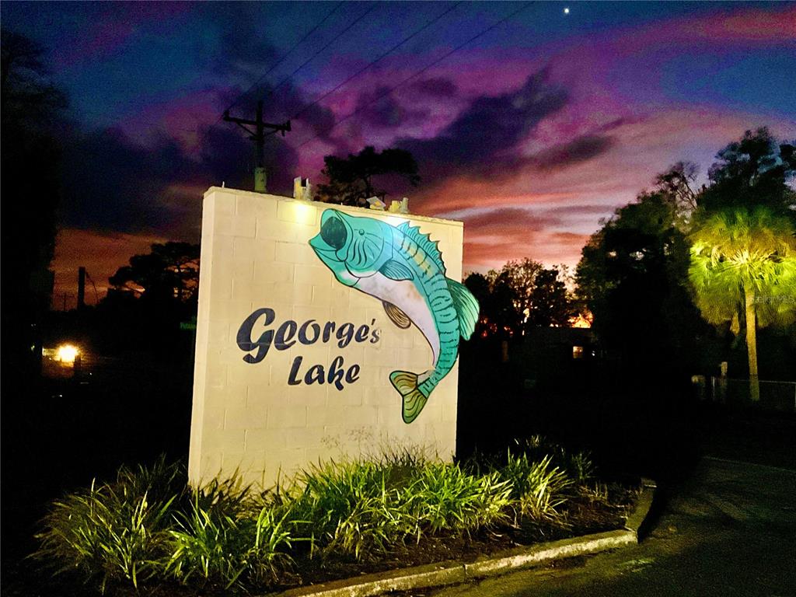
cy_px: 298
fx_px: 667
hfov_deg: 61.7
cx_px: 398
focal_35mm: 29
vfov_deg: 48.2
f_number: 1.8
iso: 640
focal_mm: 3
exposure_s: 1/30
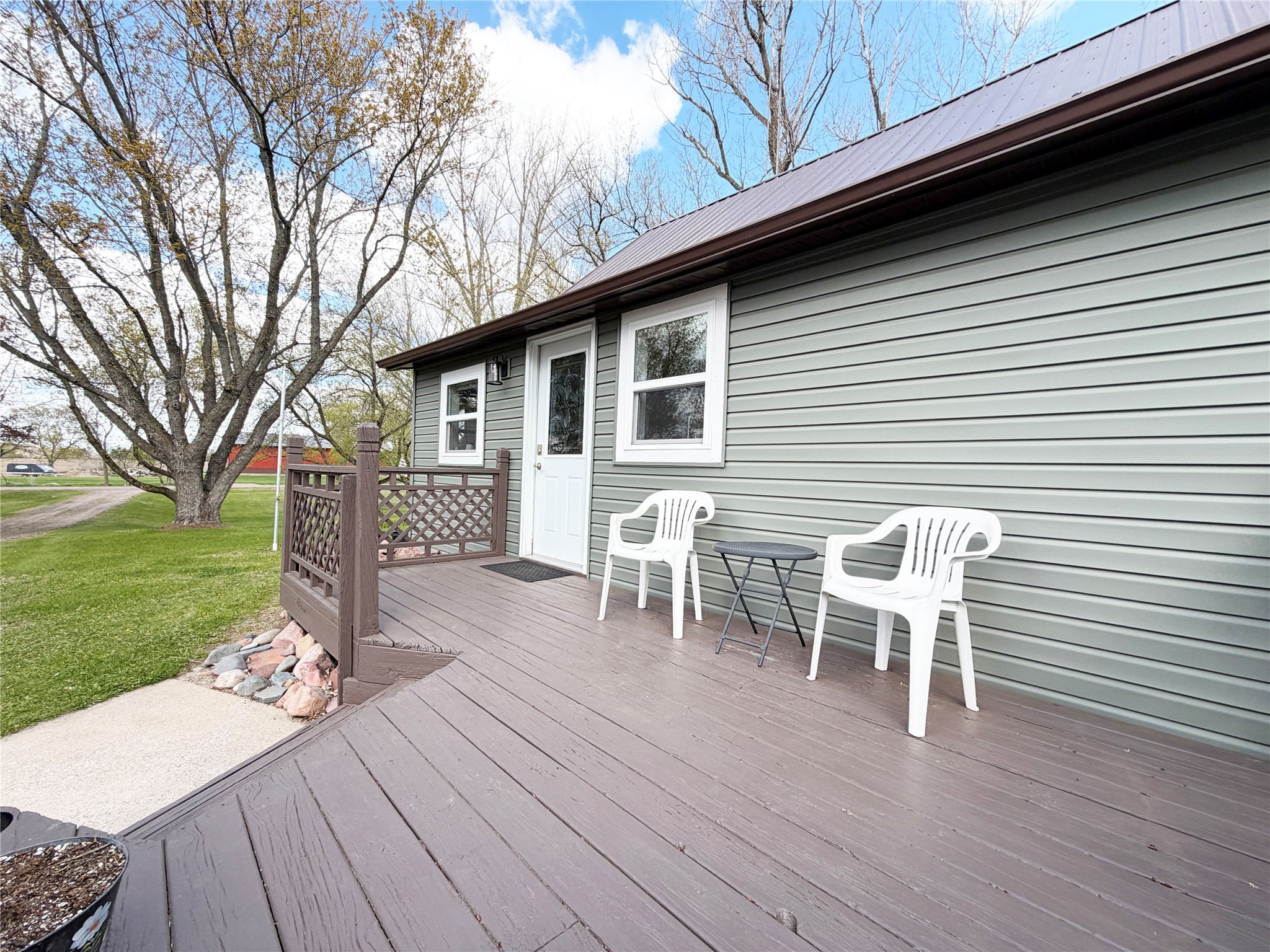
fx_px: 514
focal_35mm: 14
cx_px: 635
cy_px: 476
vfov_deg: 85.7
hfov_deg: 102.1
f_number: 2.2
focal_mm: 2.22
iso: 50
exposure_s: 1/502
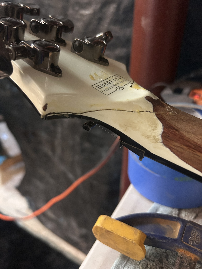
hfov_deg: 53.1
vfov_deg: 67.3
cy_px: 134
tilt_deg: -32.3
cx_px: 101
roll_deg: -0.7
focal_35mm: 26
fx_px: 202
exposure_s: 1/30
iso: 500
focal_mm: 5.7
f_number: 1.5
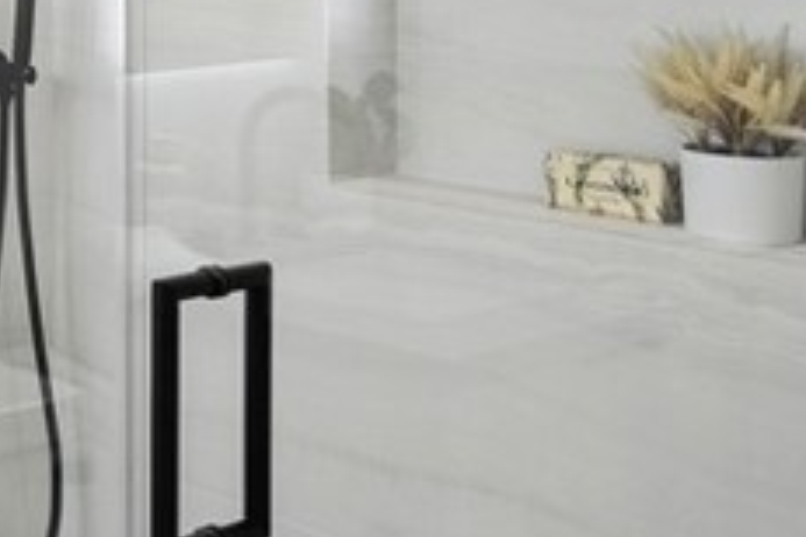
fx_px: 1589
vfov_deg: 17.7
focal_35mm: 71
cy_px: -197
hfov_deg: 19.8
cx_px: -694
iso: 125
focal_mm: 16
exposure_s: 1/15
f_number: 4.5
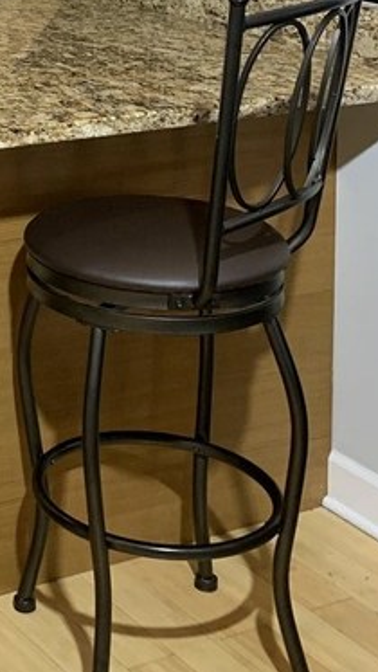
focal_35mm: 82
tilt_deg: -2.5
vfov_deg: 23.7
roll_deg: +0.6
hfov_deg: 13.3
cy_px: -130
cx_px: -293
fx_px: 1460
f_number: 1.8
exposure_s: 1/60
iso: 125
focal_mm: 4.25
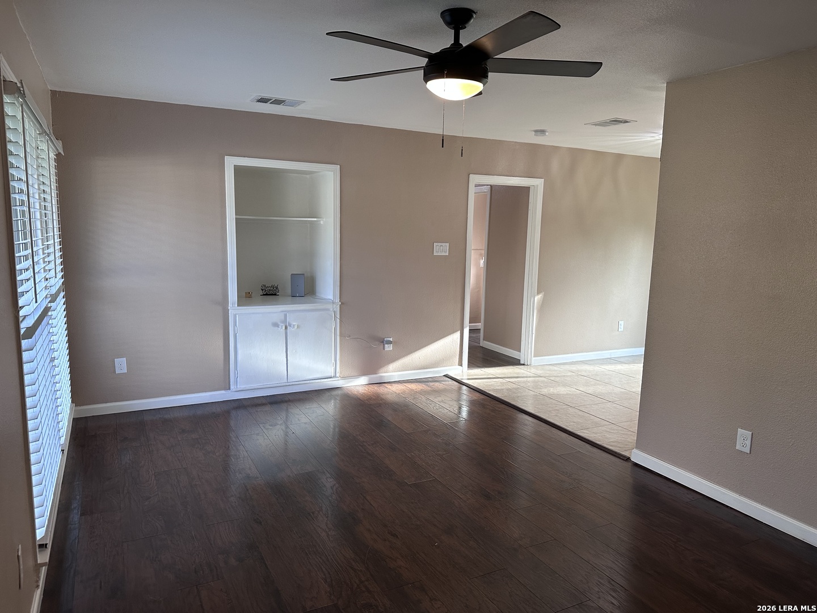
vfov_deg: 56.8
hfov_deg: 71.6
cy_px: 306
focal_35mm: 24
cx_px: 408
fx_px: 566
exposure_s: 1/120
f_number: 1.78
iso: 160
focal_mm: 6.86
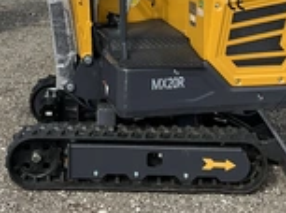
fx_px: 626
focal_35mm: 76
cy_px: -34
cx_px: 103
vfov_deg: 18.4
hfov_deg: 25.6
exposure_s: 1/1675
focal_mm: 3
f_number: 1.8
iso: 25
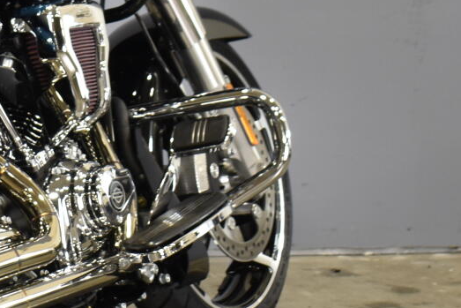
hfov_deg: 12.8
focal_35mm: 155
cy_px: 54
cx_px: -164
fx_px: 1984
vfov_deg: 8.8
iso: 400
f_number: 4
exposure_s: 1/25
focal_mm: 27
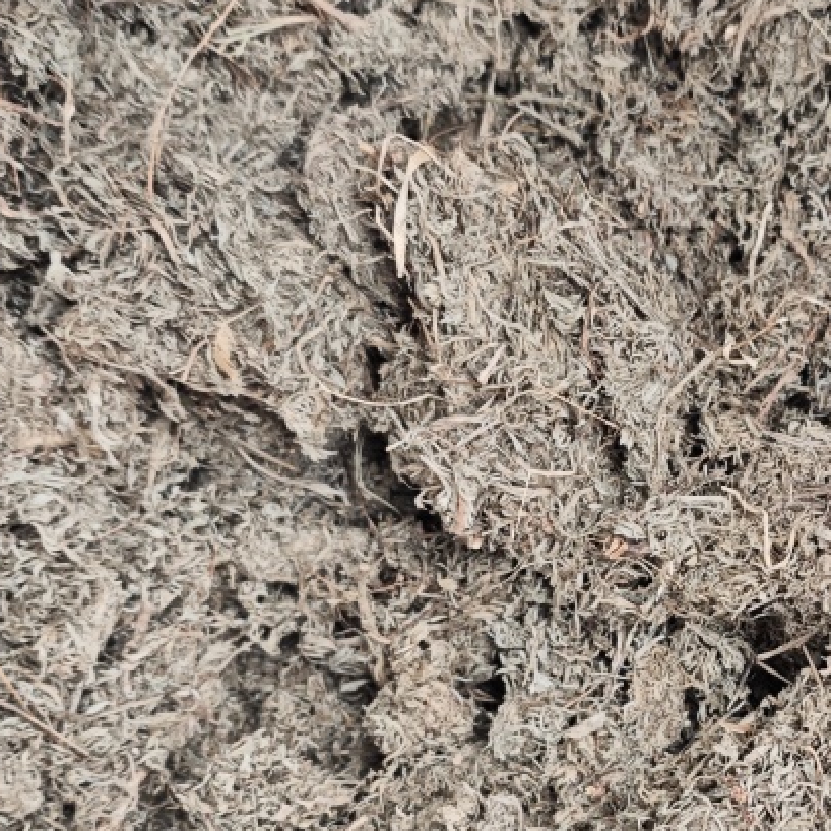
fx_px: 1439
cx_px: 717
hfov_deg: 31.0
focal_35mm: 53
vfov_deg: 32.0
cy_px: 521
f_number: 1.44
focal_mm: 6.68
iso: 80
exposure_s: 1/108
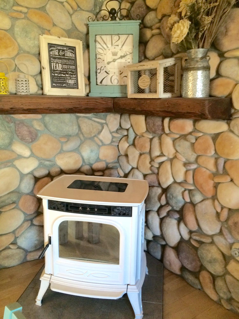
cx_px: 120
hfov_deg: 48.2
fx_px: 267
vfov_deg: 61.7
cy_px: 160
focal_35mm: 29
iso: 250
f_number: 2.2
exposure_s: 1/20
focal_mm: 4.15
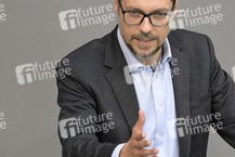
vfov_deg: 1.7
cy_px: 99
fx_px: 5284
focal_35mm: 809
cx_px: 166
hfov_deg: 2.5
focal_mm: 390
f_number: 5.6
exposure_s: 1/400
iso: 10000
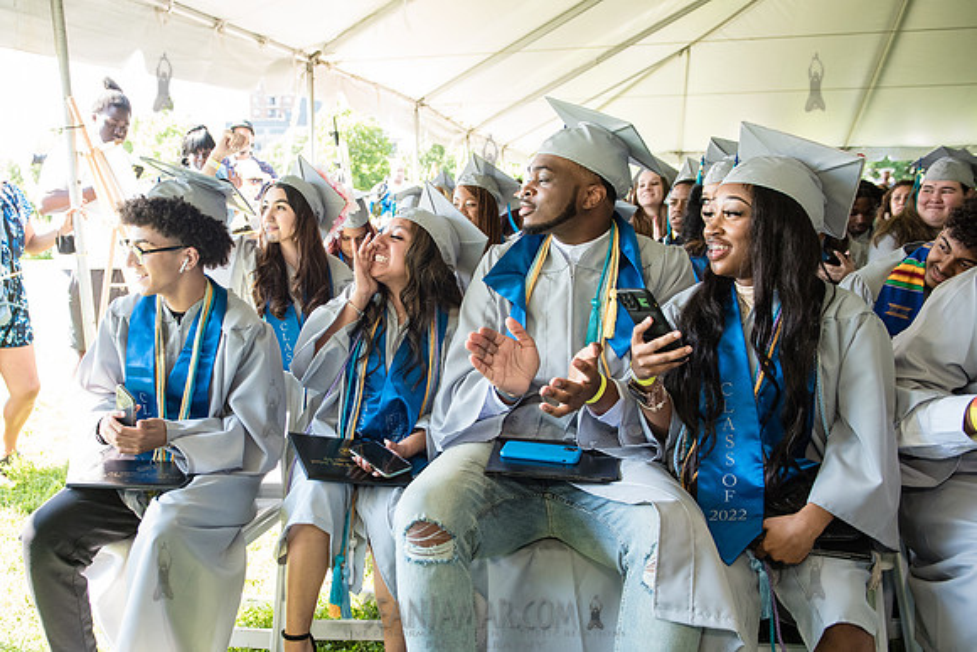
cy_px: 356
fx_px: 889
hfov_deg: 57.3
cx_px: 406
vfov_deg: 40.2
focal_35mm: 33
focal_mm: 28
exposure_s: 1/800
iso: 2500
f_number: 4
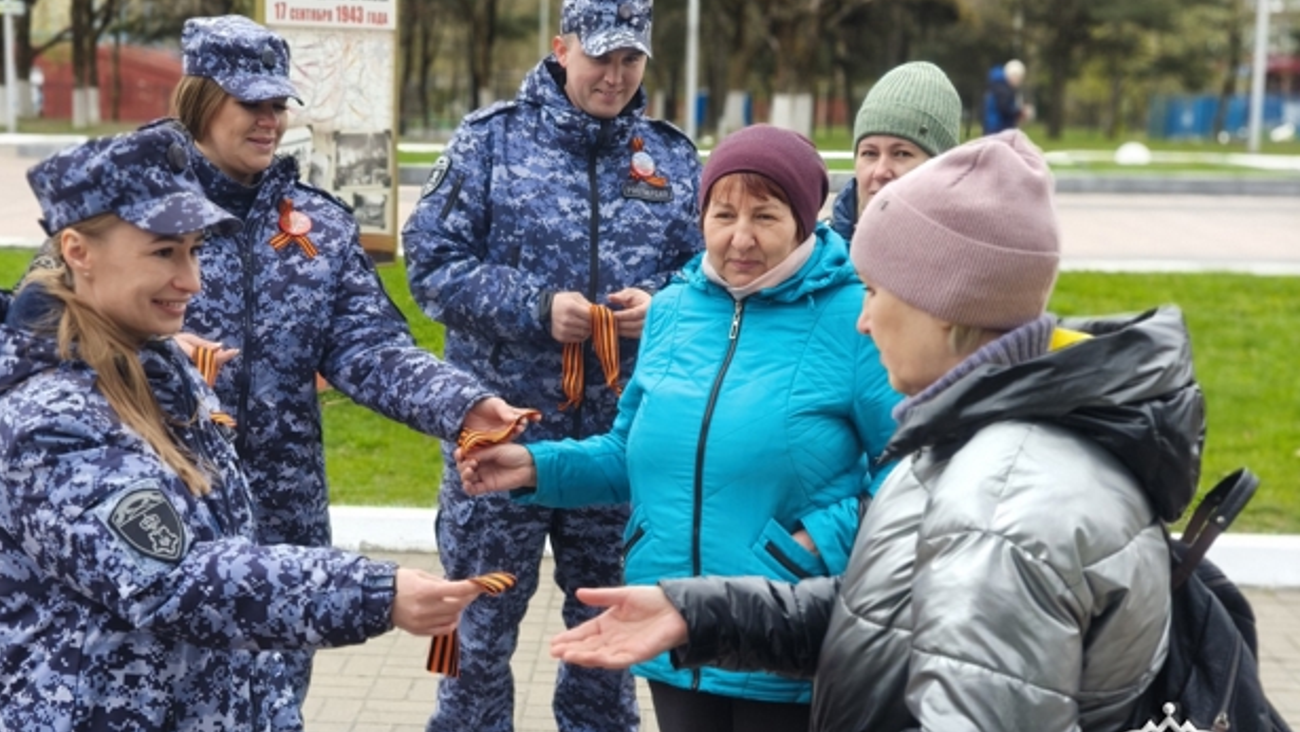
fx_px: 2068
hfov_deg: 34.8
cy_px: 423
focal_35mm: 60
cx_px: 509
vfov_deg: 20.0
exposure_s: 1/1003
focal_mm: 7.1
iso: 500
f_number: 4.5
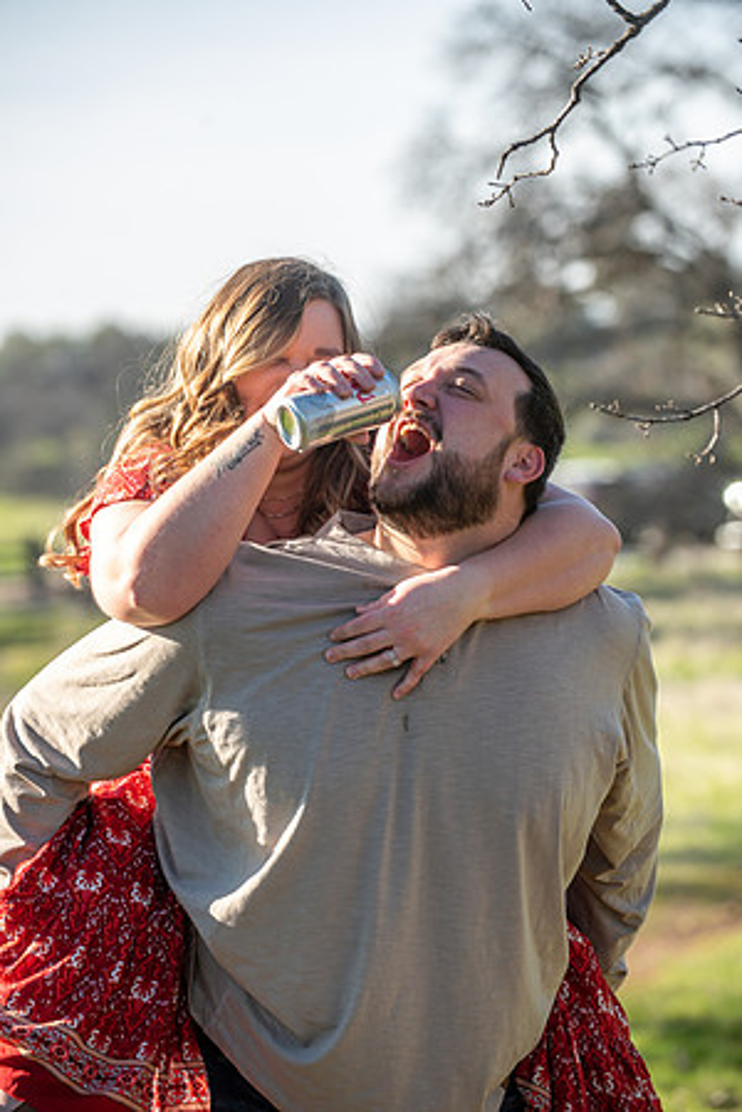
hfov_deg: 9.8
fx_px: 4328
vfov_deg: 14.7
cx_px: 371
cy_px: 556
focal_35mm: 140
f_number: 4
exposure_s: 1/250
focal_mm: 140
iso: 50
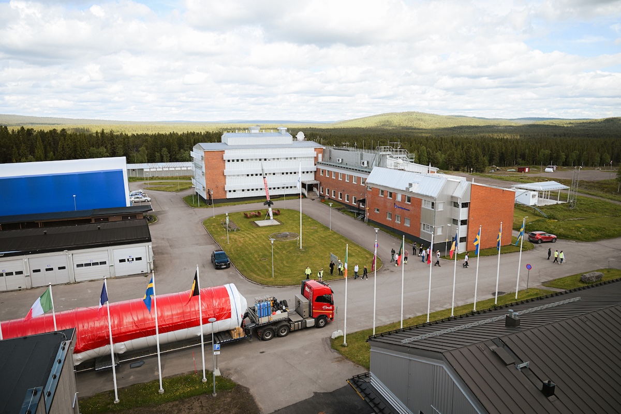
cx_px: 310
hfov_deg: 73.7
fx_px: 414
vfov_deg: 53.1
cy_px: 207
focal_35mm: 24
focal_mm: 24
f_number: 3.5
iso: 64
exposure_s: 1/500
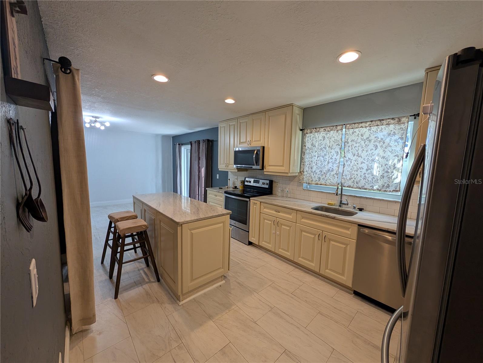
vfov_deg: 94.6
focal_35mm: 12
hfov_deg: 110.5
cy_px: 182
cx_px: 242
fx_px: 168
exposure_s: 1/120
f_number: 1.7
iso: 55
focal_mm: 2.02
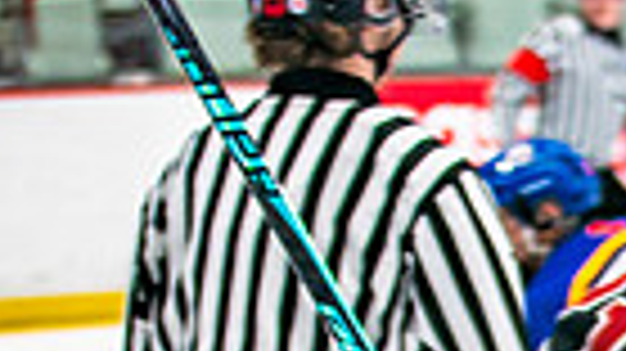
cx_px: 1375
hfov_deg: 5.9
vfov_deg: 3.4
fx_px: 5856
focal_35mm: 353
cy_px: 844
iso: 400
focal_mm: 70
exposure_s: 1/640
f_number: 2.8
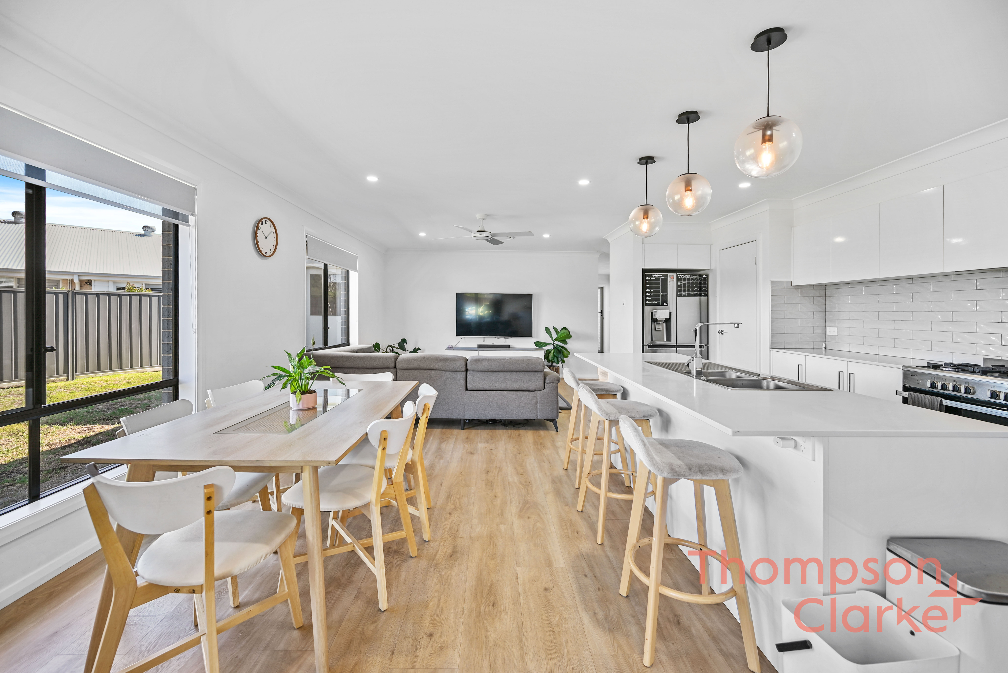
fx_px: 392
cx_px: 504
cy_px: 336
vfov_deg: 81.3
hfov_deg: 104.2
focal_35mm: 14
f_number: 4
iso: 100
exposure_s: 1/10
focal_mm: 14
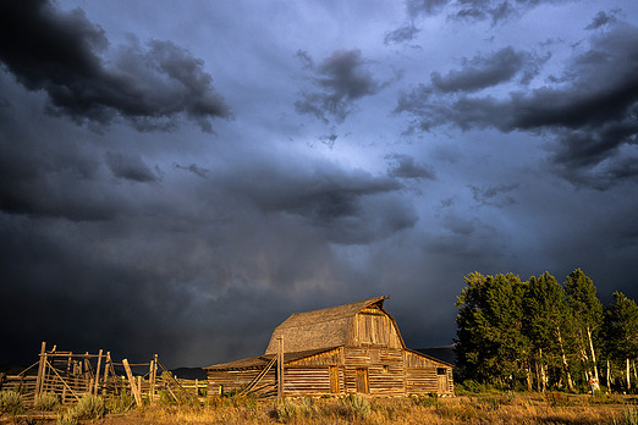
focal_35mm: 32
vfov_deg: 41.1
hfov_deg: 58.6
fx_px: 567
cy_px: 224
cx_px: 287
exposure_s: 1/50
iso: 200
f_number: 8
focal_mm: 28.5
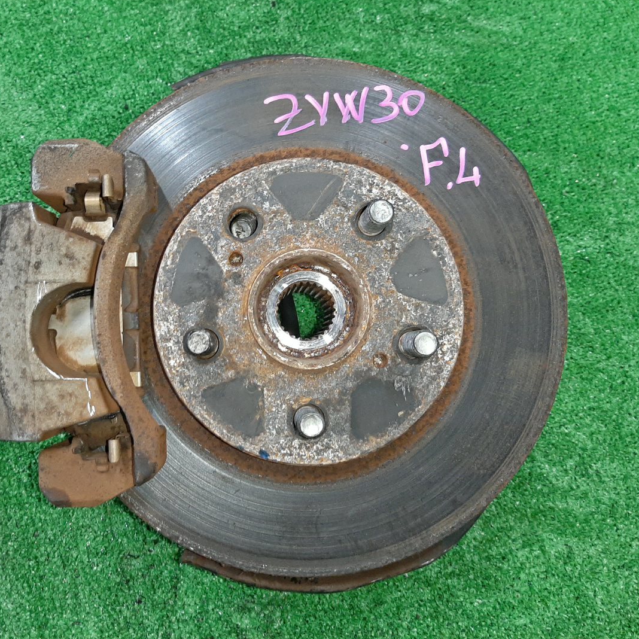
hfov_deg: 51.9
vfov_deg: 52.5
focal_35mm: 31
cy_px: 317
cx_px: 235
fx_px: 647
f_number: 1.7
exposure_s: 1/50
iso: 228
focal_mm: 3.93
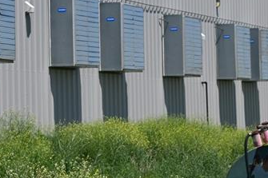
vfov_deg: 6.0
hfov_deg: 9.0
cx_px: 40
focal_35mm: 229
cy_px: 7
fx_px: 1704
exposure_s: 1/640
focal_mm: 75
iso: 100
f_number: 6.3
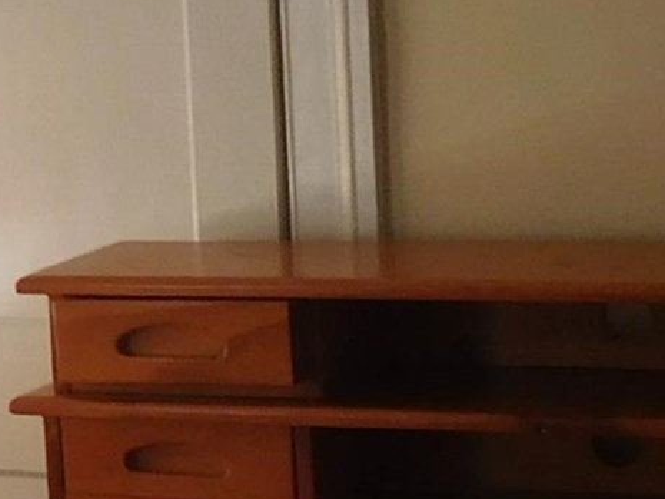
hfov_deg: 11.4
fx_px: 3171
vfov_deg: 9.0
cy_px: 428
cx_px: -409
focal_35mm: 165
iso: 125
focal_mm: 4.5
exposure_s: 1/60
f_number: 3.4
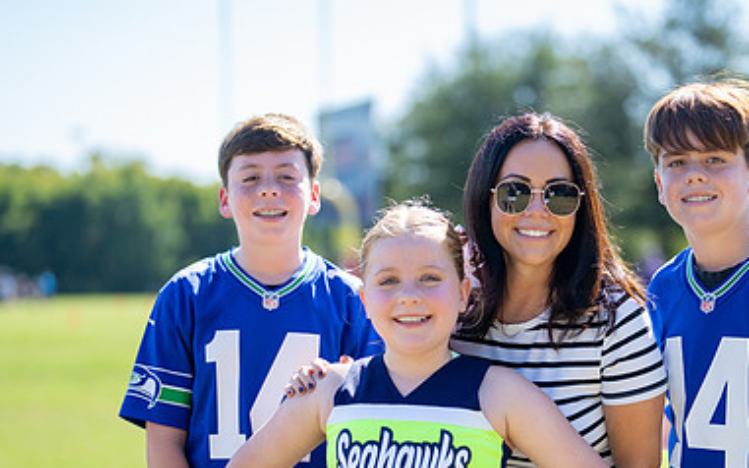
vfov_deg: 13.9
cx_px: 536
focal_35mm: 94
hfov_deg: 21.9
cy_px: 329
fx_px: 1919
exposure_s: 1/8000
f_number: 1.2
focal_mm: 50
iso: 250
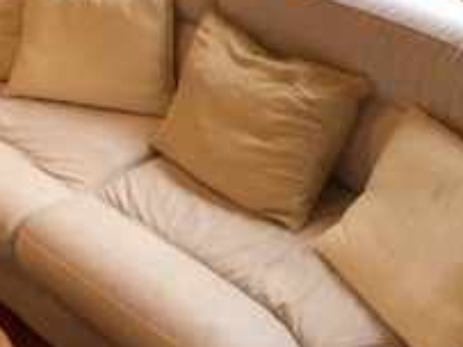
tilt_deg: -25.7
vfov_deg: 19.2
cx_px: 219
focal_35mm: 76
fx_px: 1016
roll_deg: -1.1
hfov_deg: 25.7
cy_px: 76
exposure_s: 1/50
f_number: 1.8
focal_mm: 3.99
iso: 25
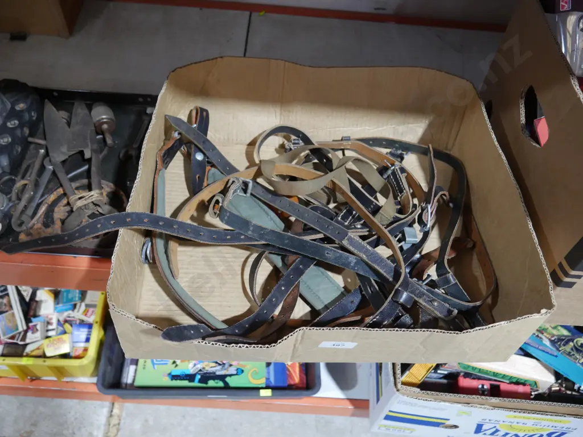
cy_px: 218
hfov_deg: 59.9
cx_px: 292
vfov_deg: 46.8
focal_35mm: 30
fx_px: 505
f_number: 3.6
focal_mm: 15
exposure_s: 1/60
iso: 800
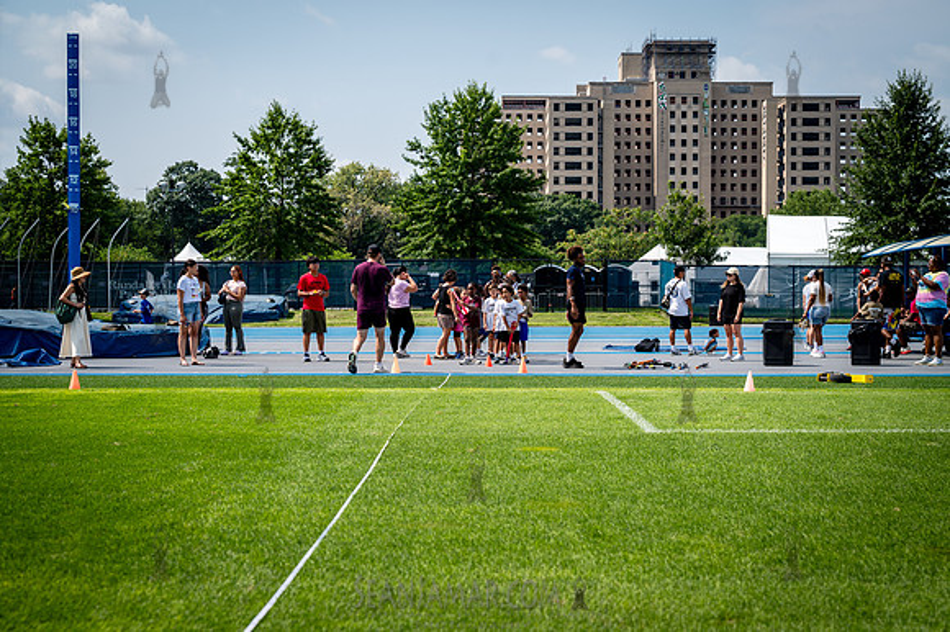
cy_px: 316
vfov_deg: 24.6
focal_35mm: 55
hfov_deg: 36.3
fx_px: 1451
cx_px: 475
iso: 100
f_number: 5
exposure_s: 1/640
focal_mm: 55
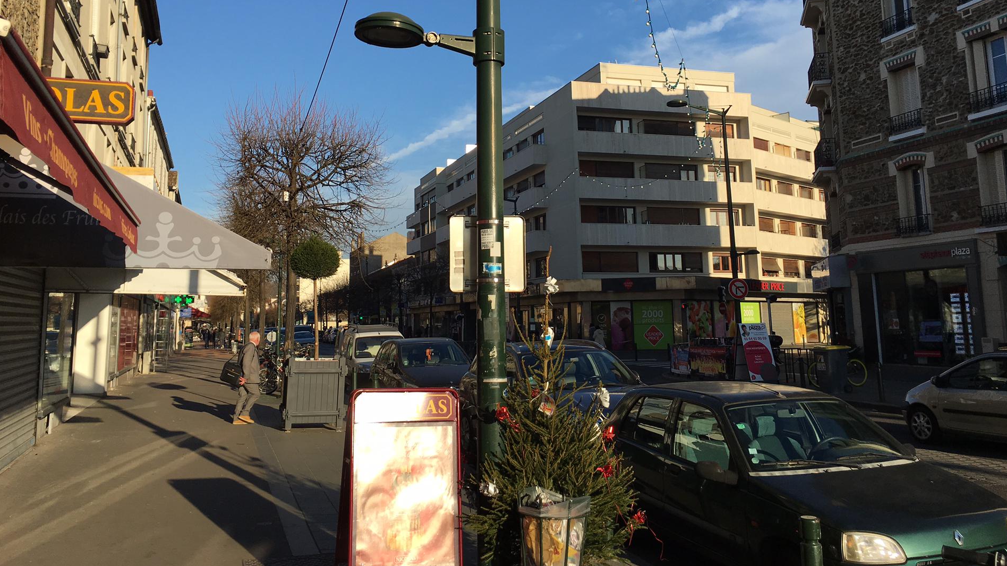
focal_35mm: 32
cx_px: 500
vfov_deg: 36.4
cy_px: 200
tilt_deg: +9.4
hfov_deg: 61.0
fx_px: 854
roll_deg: +0.4
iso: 25
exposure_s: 1/1637
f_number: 2.2
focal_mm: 4.15
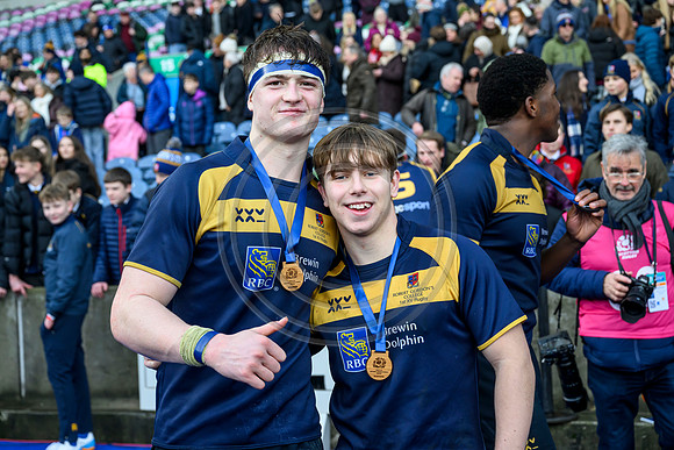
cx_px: 337
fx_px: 1030
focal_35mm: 55
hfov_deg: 36.2
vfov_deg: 24.6
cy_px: 225
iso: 1250
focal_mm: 55
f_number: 5
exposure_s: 1/640
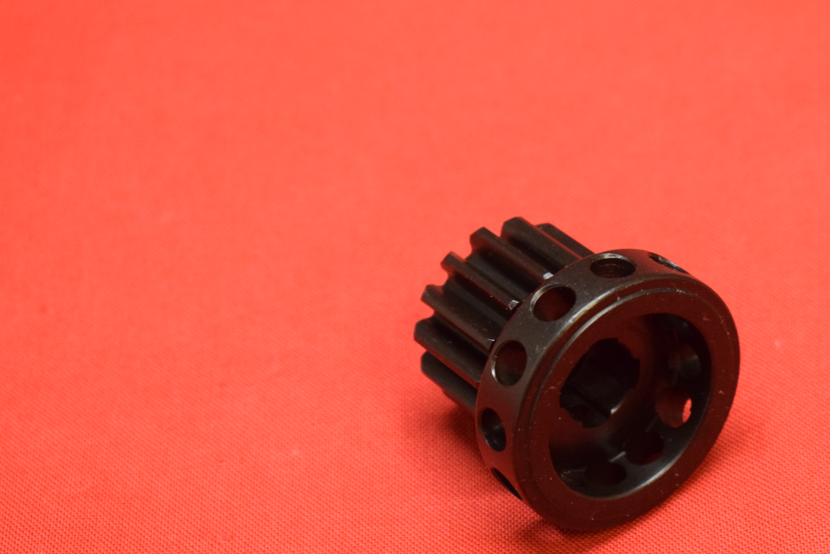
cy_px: 384
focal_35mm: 125
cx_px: 578
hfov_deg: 16.4
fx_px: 2877
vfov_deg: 11.0
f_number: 5.6
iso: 2000
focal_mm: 55
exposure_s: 1/60
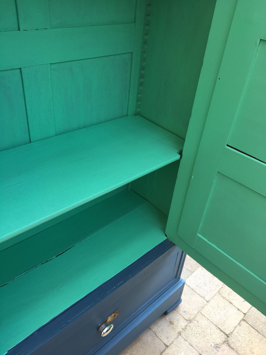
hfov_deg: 48.2
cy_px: 178
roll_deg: -5.7
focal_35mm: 29
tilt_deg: -34.9
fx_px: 297
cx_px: 133
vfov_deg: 61.7
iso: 25
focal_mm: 4.15
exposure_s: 1/50
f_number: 2.2
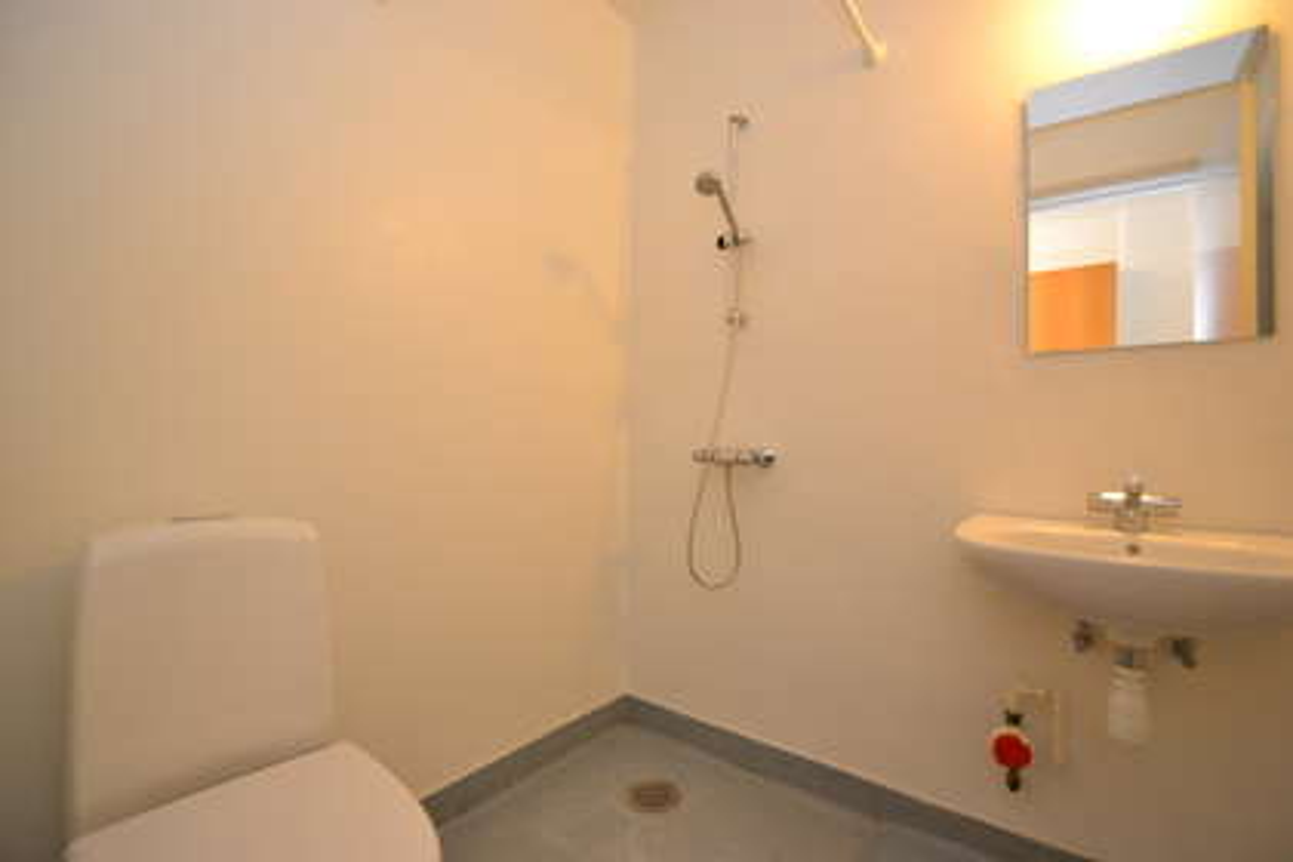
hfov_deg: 100.4
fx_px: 539
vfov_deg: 77.3
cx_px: 646
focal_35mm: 15
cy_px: 431
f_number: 3.5
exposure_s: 1/60
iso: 1100
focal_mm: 10
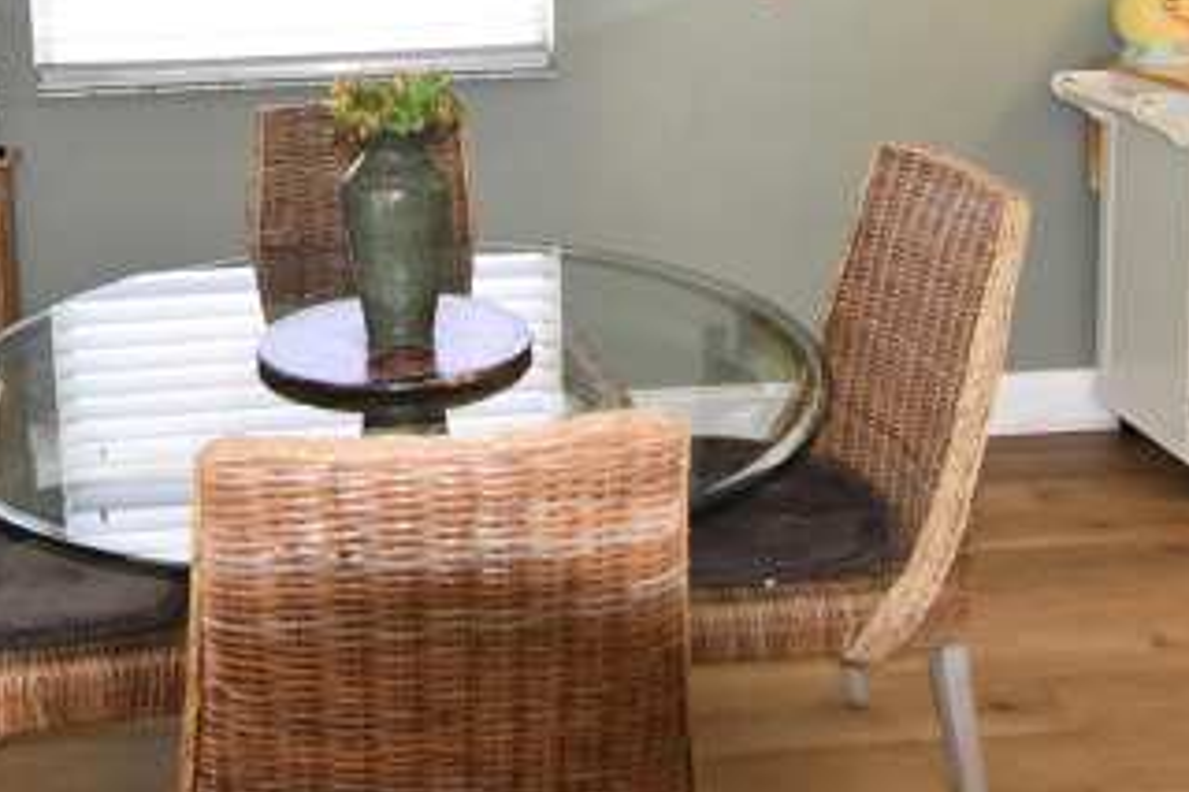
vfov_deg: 30.2
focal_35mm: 41
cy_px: 2
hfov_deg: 46.8
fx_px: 1362
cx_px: 453
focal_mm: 11
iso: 800
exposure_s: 1/200
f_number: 4
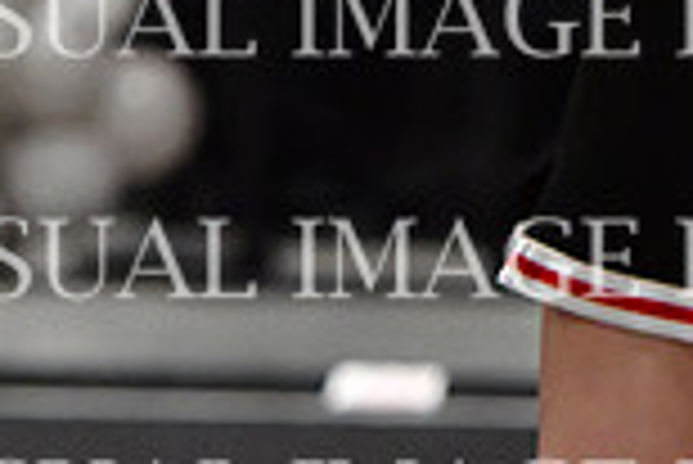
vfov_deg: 1.8
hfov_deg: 2.7
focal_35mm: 759
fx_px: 14624
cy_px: -347
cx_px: 646
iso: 4000
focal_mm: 135
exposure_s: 1/400
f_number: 3.5
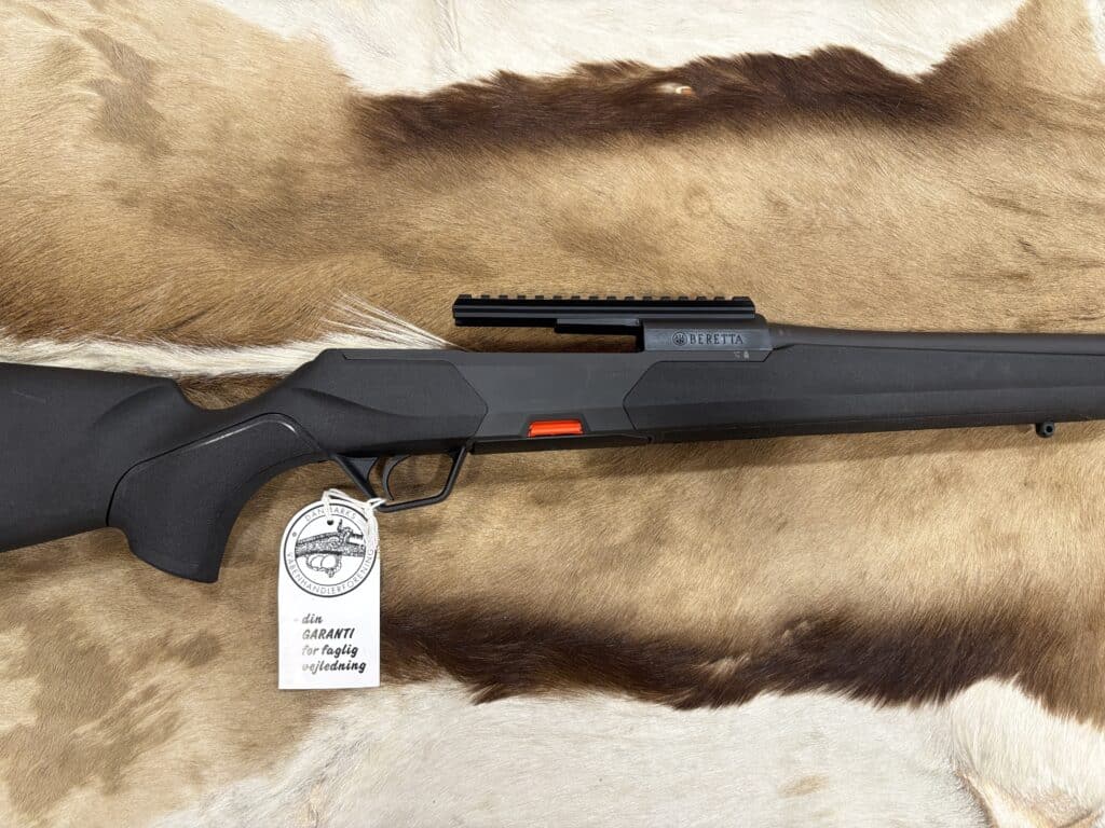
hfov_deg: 67.3
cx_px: 552
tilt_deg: -79.7
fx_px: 830
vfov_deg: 53.1
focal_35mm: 26
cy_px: 414
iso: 125
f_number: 1.6
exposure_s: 1/66
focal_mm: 5.96
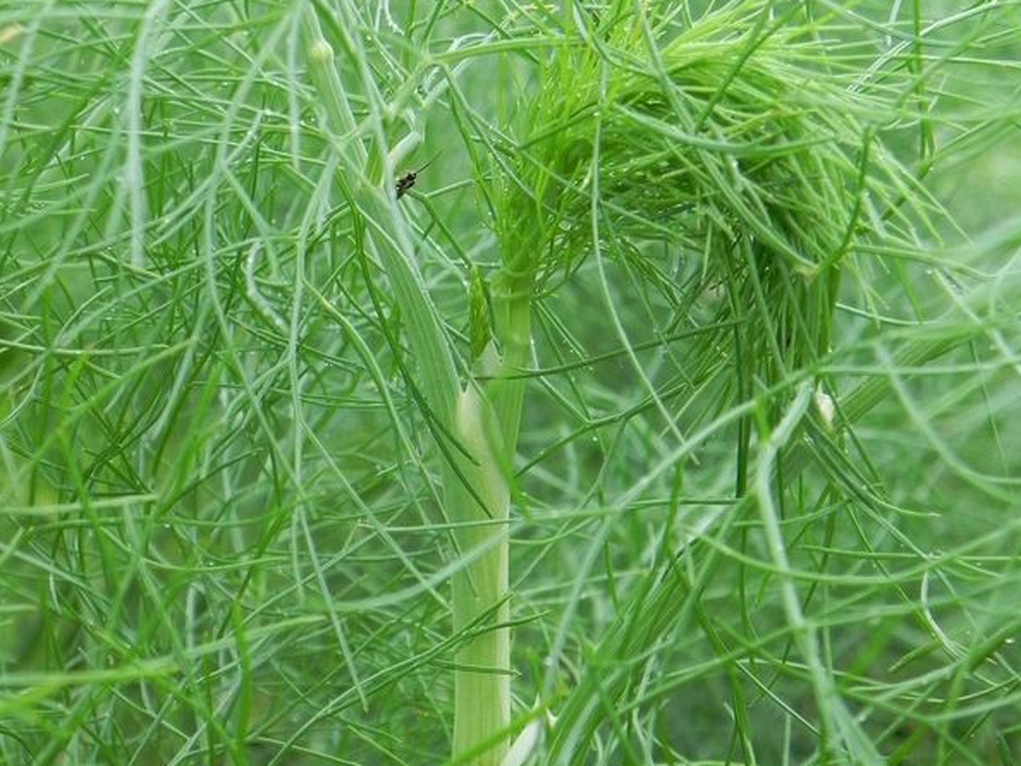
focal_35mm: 101
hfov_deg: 19.4
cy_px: 654
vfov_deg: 14.5
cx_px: 509
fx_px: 2980
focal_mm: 13.4
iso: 160
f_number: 4
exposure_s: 1/125
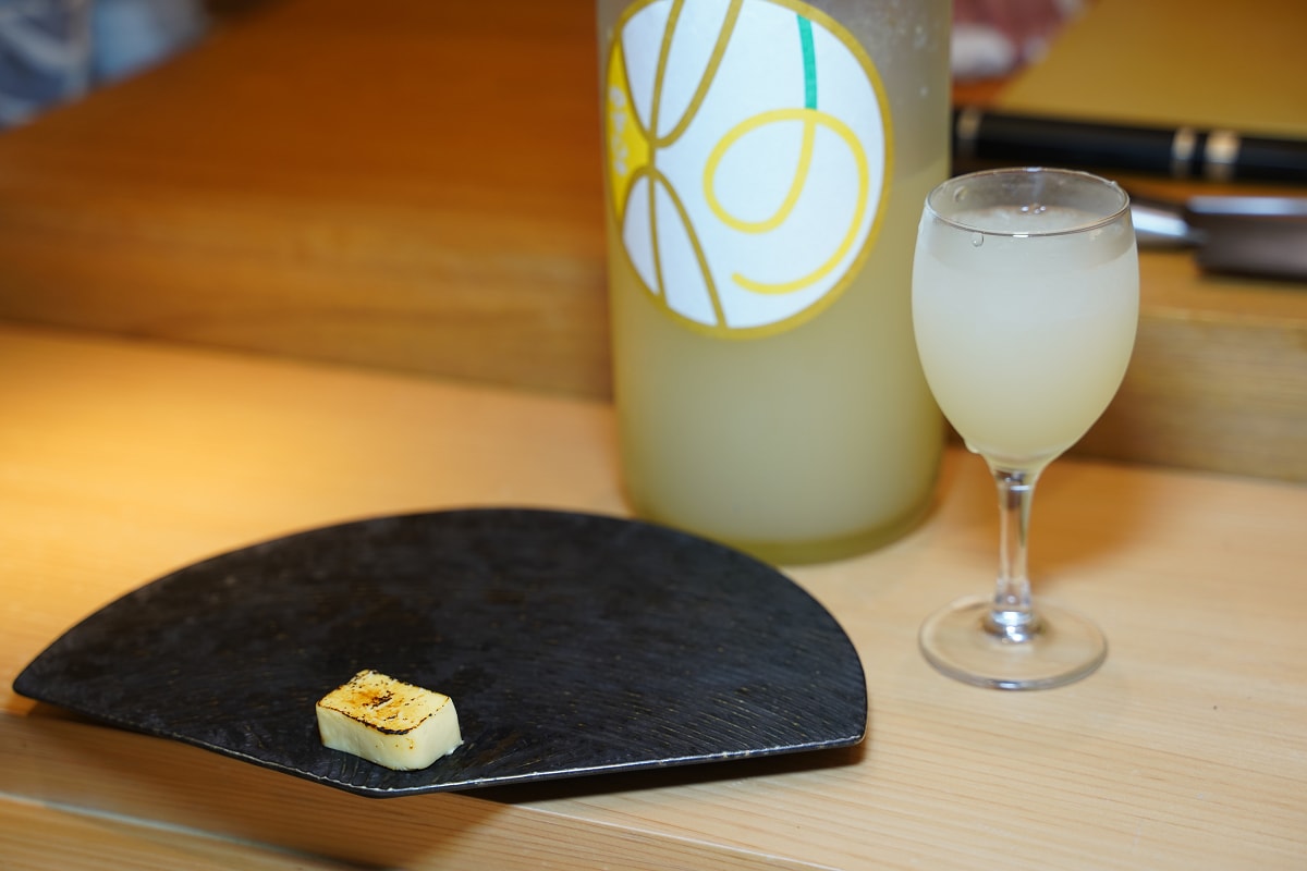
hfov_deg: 32.9
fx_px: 2214
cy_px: 436
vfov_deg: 22.3
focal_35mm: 61
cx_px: 654
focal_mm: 61
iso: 640
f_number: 4
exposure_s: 1/160
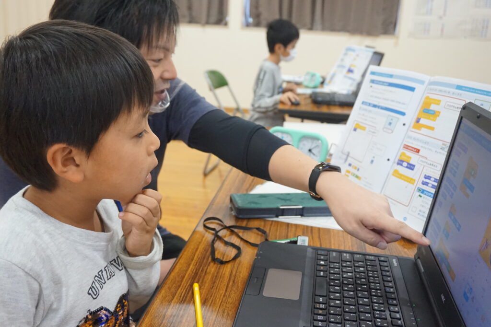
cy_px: 164
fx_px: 491
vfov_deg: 36.8
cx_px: 246
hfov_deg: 53.1
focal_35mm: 36
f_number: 4.5
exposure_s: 1/160
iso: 2500
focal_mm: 24
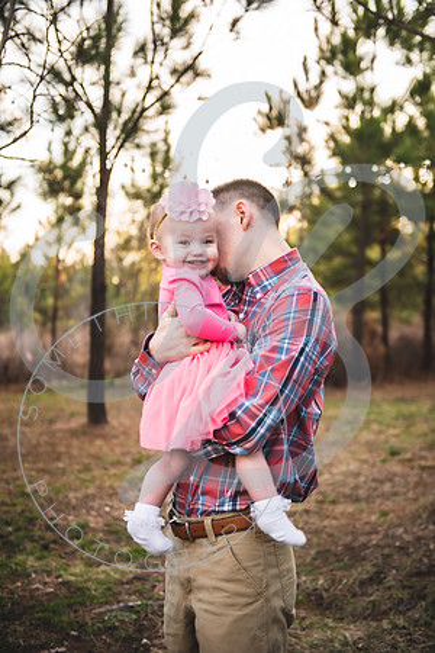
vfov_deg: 39.6
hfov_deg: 27.0
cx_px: 218
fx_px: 906
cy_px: 326
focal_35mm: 50
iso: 100
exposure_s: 1/125
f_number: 2.8
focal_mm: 50
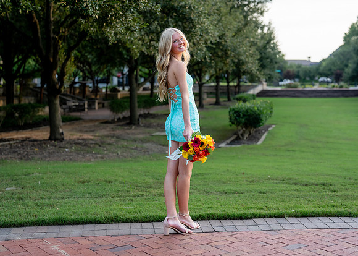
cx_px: 188
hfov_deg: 33.7
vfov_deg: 24.4
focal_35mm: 58
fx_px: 590
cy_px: 124
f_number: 2.5
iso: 250
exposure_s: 1/500
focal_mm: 50
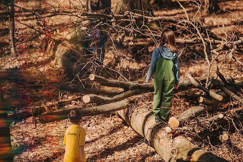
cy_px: 81
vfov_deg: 6.9
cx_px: 122
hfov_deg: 10.3
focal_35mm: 200
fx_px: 1350
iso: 250
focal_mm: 200
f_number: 2.8
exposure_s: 1/400
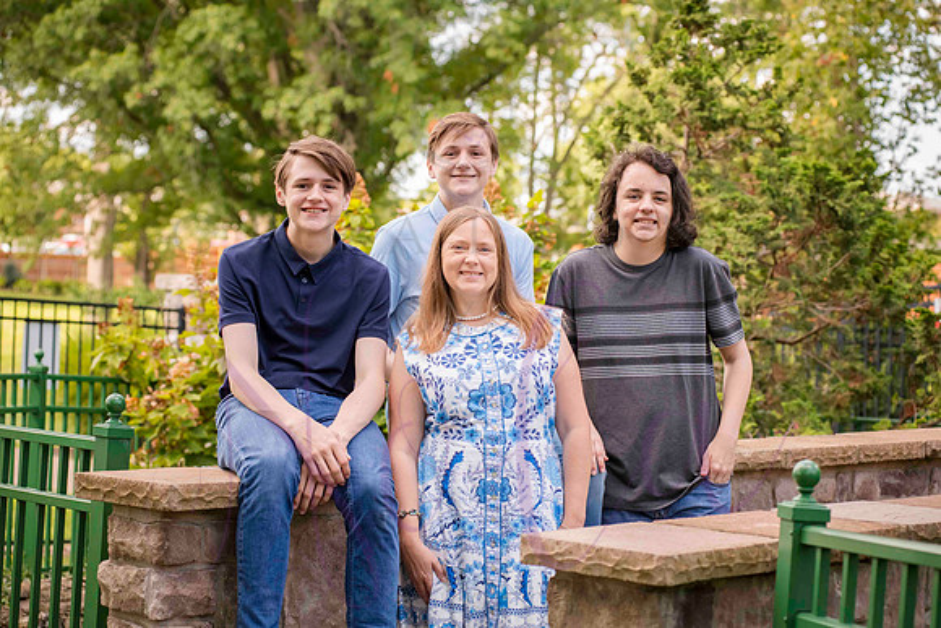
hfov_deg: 25.4
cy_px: 314
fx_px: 2092
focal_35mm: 80
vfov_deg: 17.1
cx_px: 470
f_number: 5.6
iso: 400
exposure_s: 1/320
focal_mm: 80
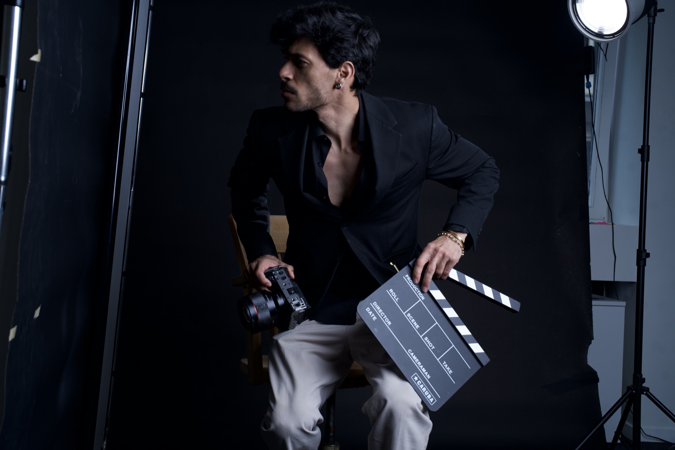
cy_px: 225
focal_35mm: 50
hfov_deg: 39.6
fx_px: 937
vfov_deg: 27.0
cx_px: 338
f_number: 6.3
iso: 400
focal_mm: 50
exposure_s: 1/160
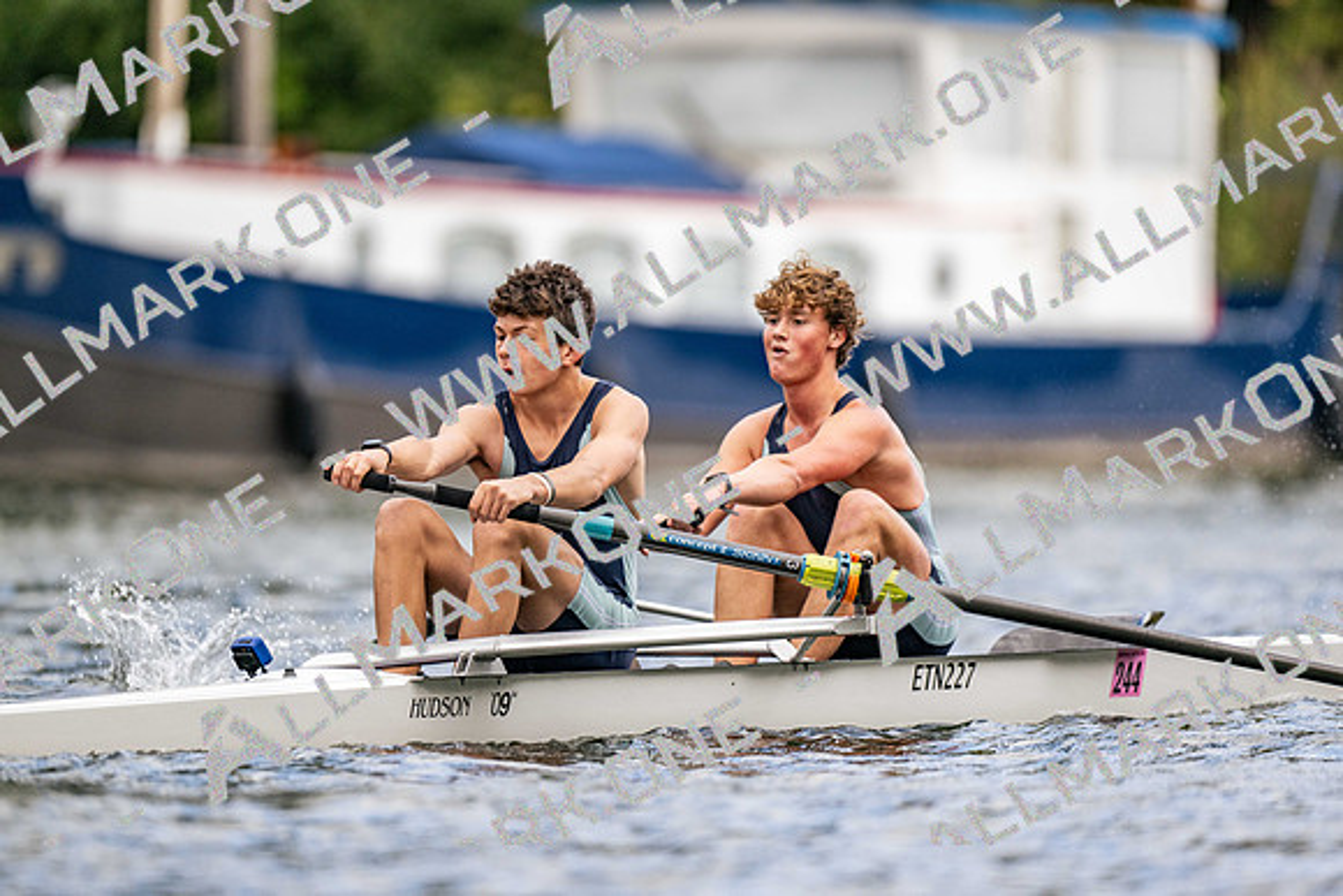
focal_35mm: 600
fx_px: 22399
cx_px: 672
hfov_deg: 3.4
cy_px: 448
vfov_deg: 2.3
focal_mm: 600
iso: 450
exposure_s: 1/2500
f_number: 4
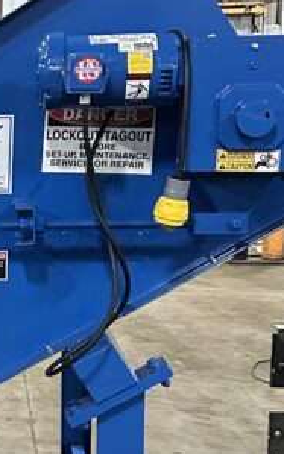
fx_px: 1077
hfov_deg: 13.4
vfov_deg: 23.8
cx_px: -240
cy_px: 254
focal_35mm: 87
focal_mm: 6.86
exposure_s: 1/40
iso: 800
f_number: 1.78
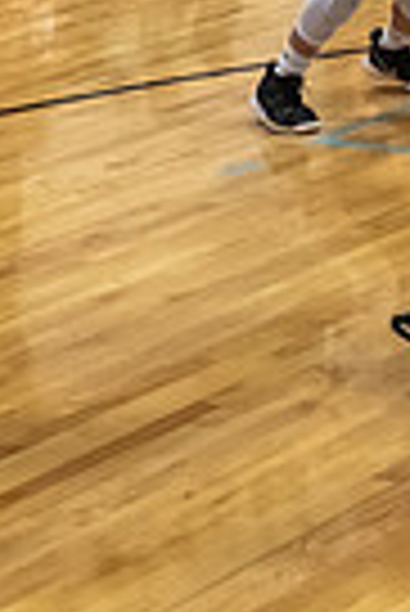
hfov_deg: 8.1
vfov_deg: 11.5
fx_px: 2880
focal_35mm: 169
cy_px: -396
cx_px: 342
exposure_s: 1/500
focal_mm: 34
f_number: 4
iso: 4000
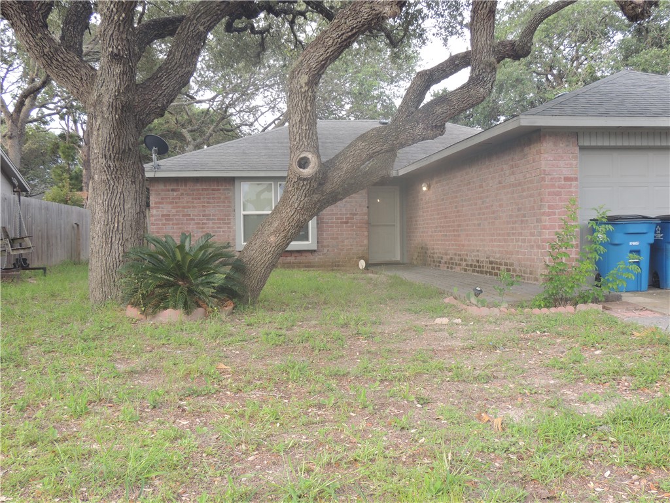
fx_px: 677
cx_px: 335
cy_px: 252
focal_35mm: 35
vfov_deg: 40.7
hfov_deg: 52.6
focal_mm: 6.2
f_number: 3.3
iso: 100
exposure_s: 1/80
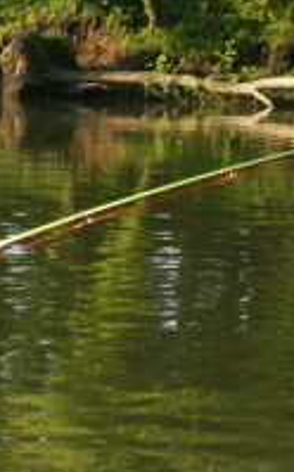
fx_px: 2210
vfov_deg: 12.2
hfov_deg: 7.5
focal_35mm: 172
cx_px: -172
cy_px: 263
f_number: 9
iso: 400
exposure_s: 1/100
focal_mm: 28
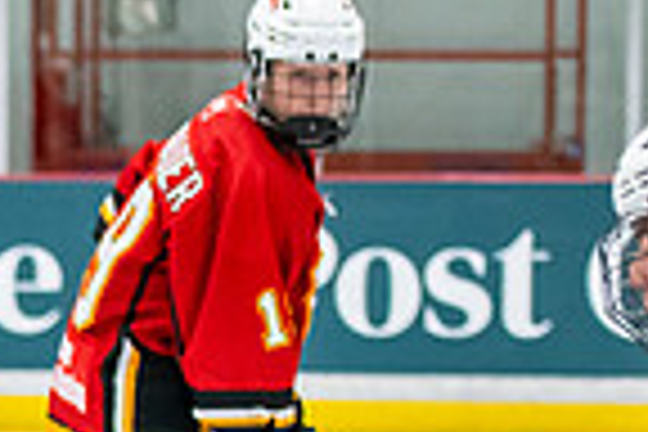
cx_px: -689
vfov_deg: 3.6
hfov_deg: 5.3
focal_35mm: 384
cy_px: 834
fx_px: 6911
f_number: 3.2
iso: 2000
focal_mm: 78
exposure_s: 1/640
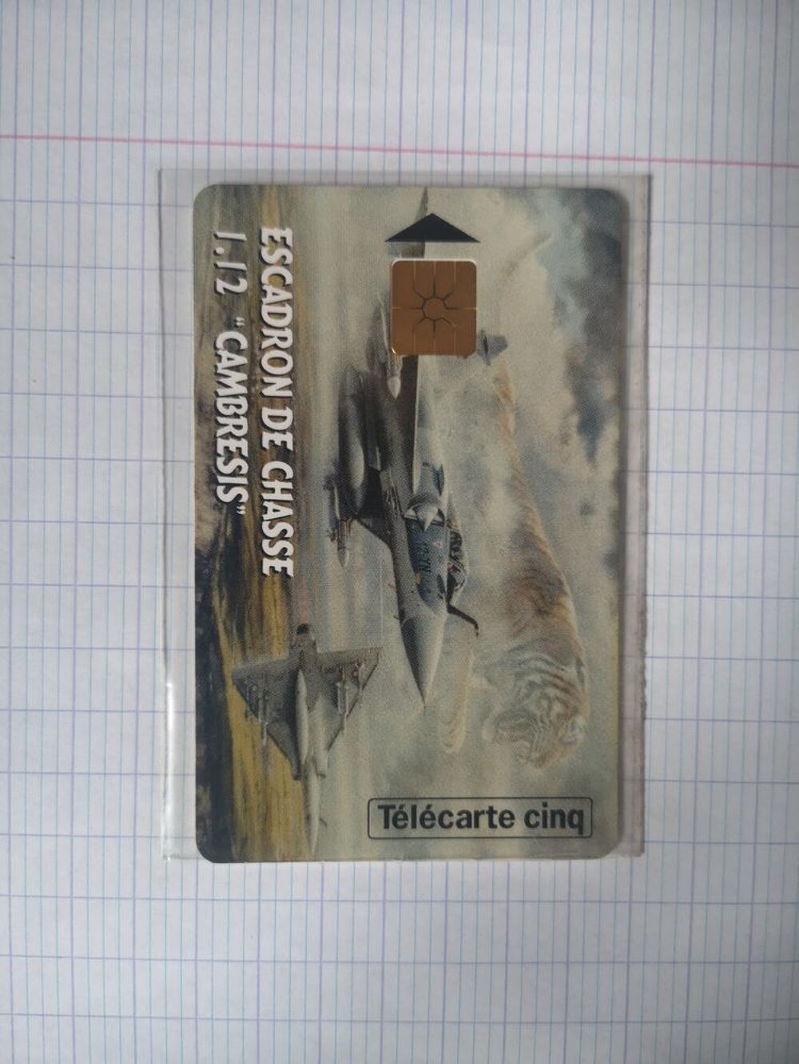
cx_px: 400
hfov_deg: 51.4
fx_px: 831
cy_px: 532
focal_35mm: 27
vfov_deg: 65.3
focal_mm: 3.95
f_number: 1.8
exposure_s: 1/60
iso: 200
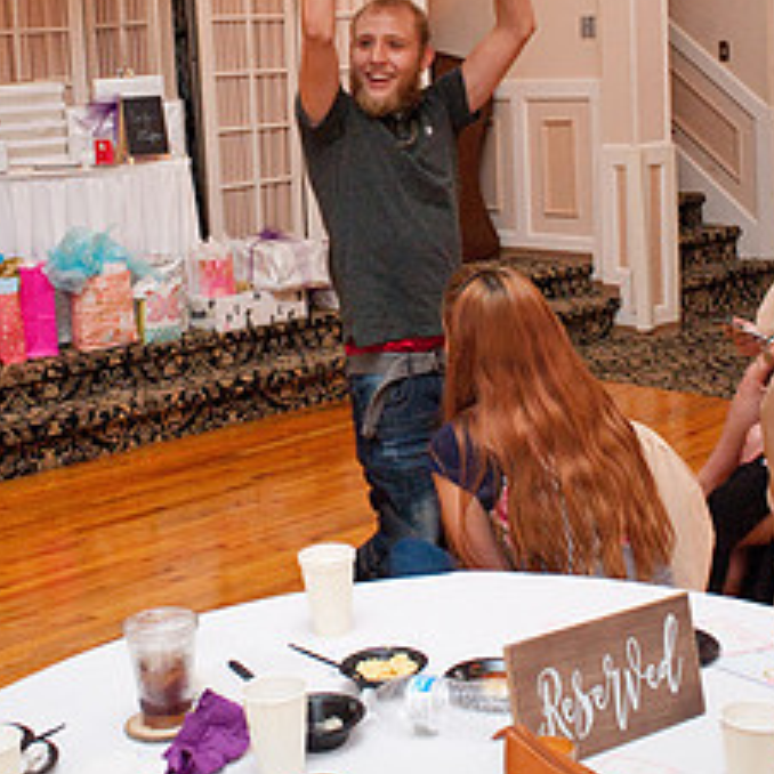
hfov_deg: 28.2
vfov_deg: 27.7
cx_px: 363
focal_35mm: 61
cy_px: 168
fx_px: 1543
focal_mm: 28
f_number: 5.6
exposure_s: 1/125
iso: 3200
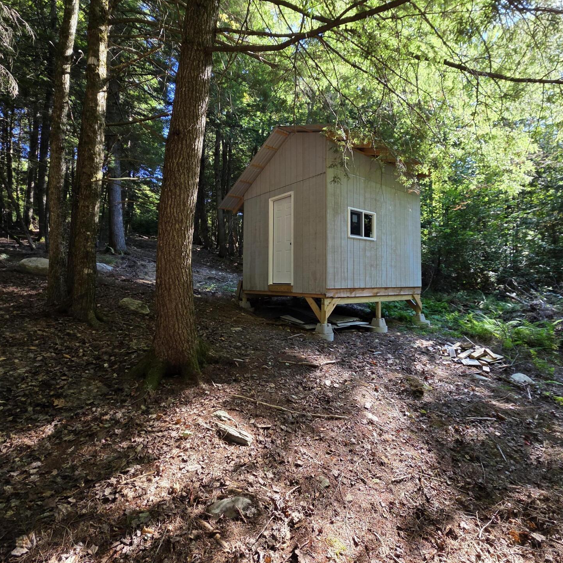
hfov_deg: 87.4
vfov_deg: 87.3
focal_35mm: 16
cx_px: 293
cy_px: 264
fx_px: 294
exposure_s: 1/120
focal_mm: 2.2
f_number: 2.2
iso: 64
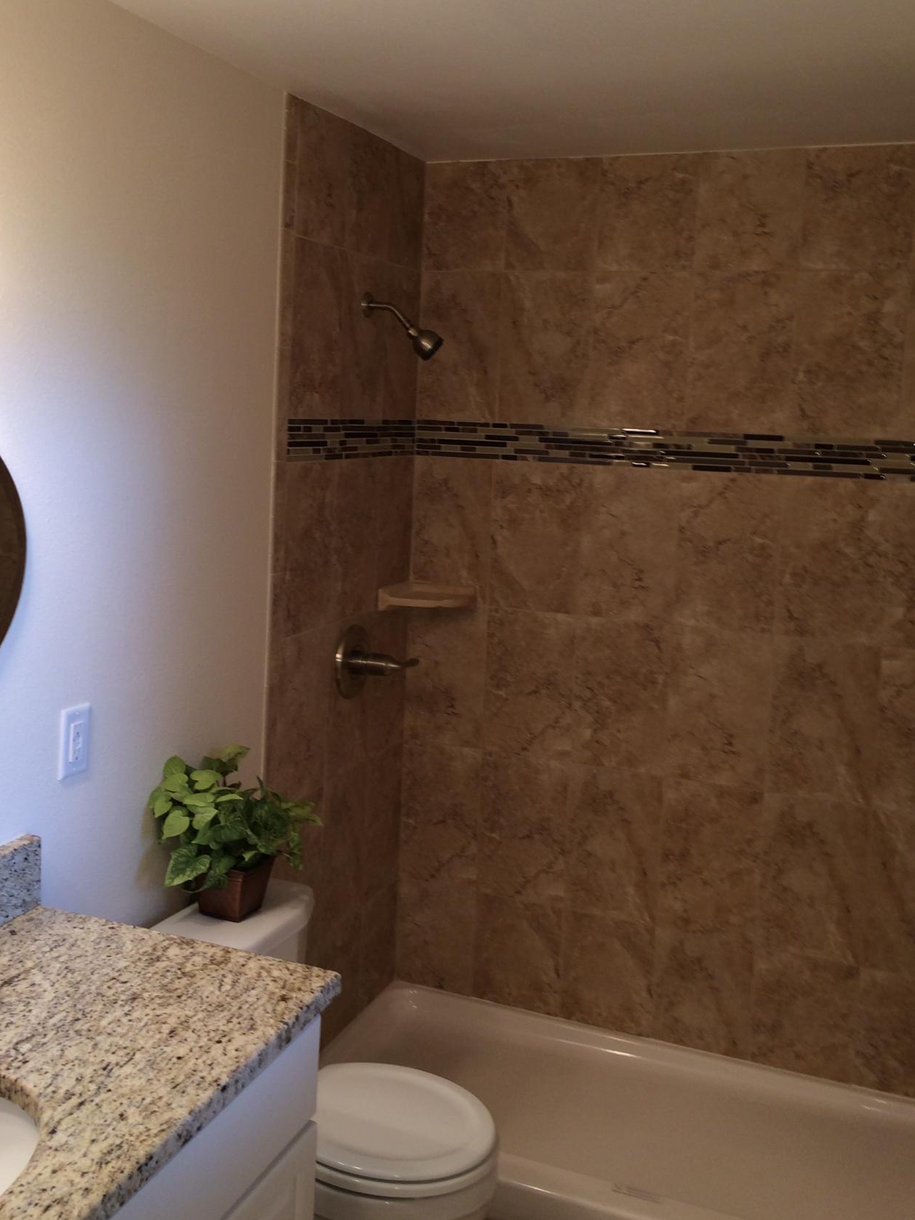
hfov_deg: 39.6
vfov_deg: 51.2
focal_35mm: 36
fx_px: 1269
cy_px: 528
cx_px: 424
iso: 50
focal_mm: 4.12
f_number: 2.2
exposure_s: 1/30
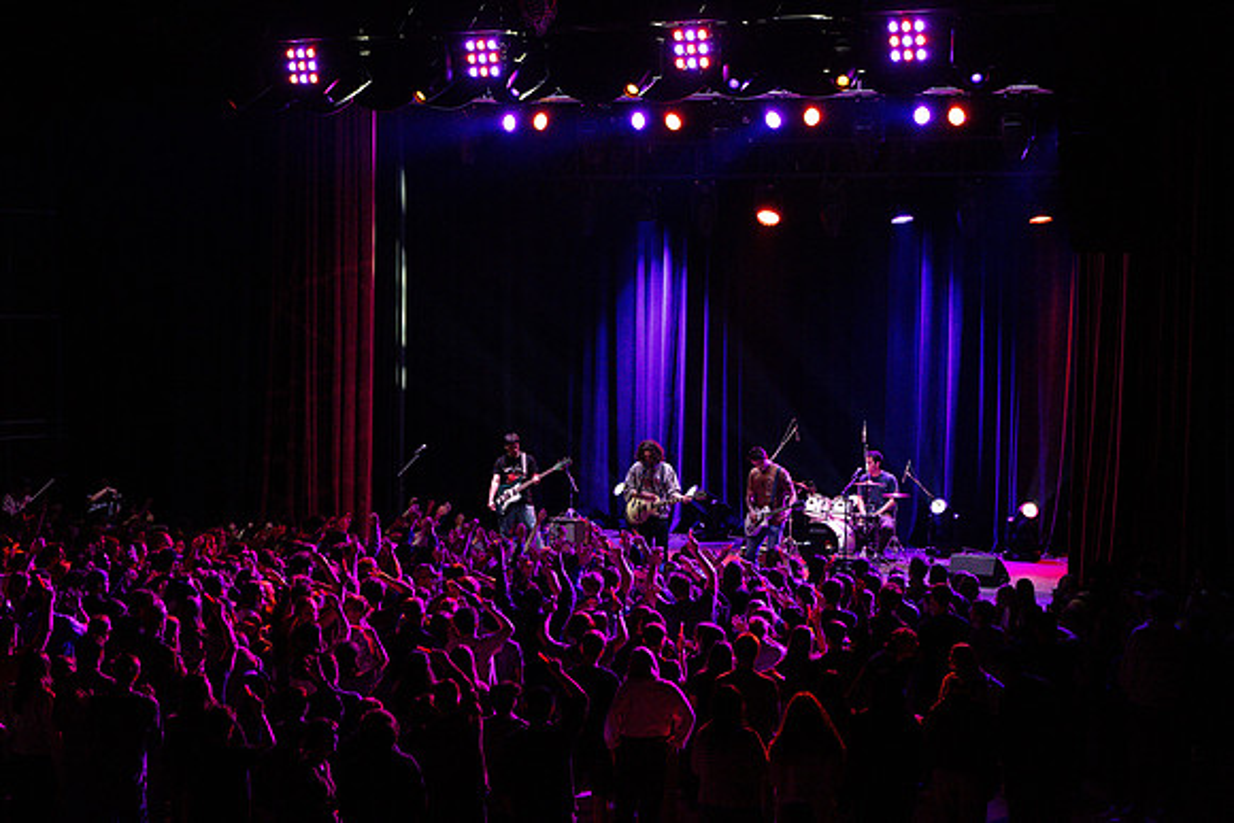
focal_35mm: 86
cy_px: 412
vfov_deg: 15.9
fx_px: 2948
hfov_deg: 23.6
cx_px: 617
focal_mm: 86
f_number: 2.8
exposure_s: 1/500
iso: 8000
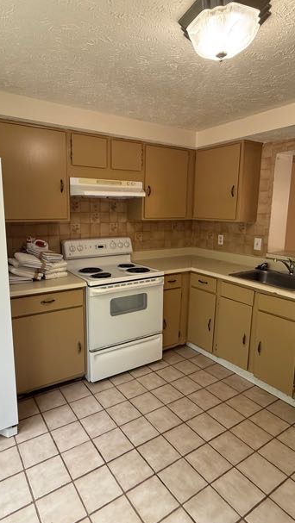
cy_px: 255
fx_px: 292
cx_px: 131
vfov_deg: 83.8
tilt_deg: -9.1
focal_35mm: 21
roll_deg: -0.1
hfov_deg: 53.5
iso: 250
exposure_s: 1/120
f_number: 2.2
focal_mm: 2.22
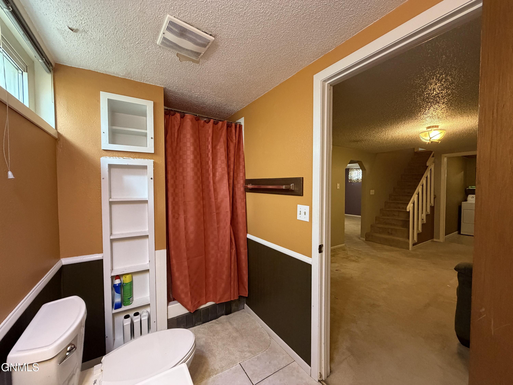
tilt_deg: -1.0
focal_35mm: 14
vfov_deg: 85.7
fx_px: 207
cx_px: 256
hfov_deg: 102.1
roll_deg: +0.1
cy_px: 192
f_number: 2.2
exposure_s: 1/60
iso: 500
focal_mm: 2.22
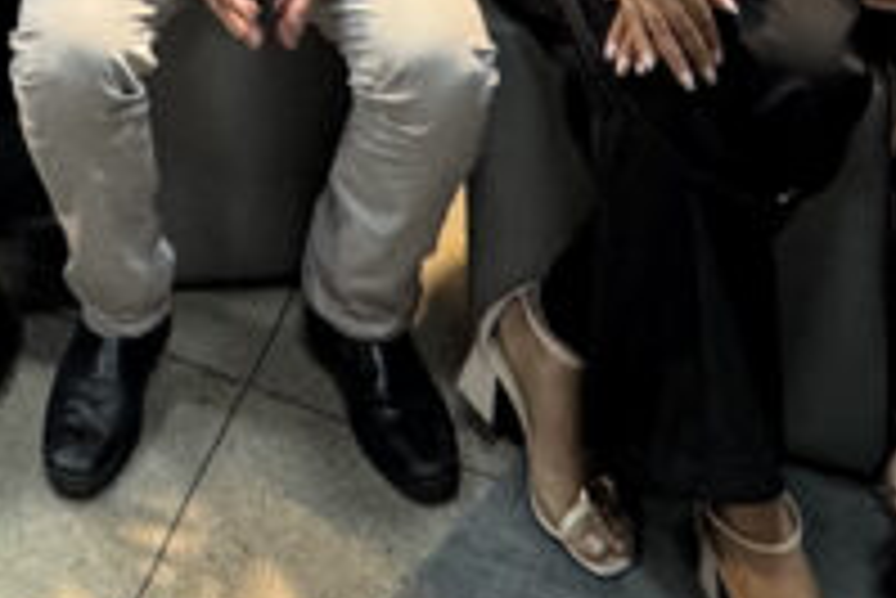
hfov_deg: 25.4
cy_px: -814
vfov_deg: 13.5
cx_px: -41
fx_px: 1868
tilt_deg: -5.2
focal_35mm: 75
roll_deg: +2.0
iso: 200
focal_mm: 2.22
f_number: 2.2
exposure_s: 1/60
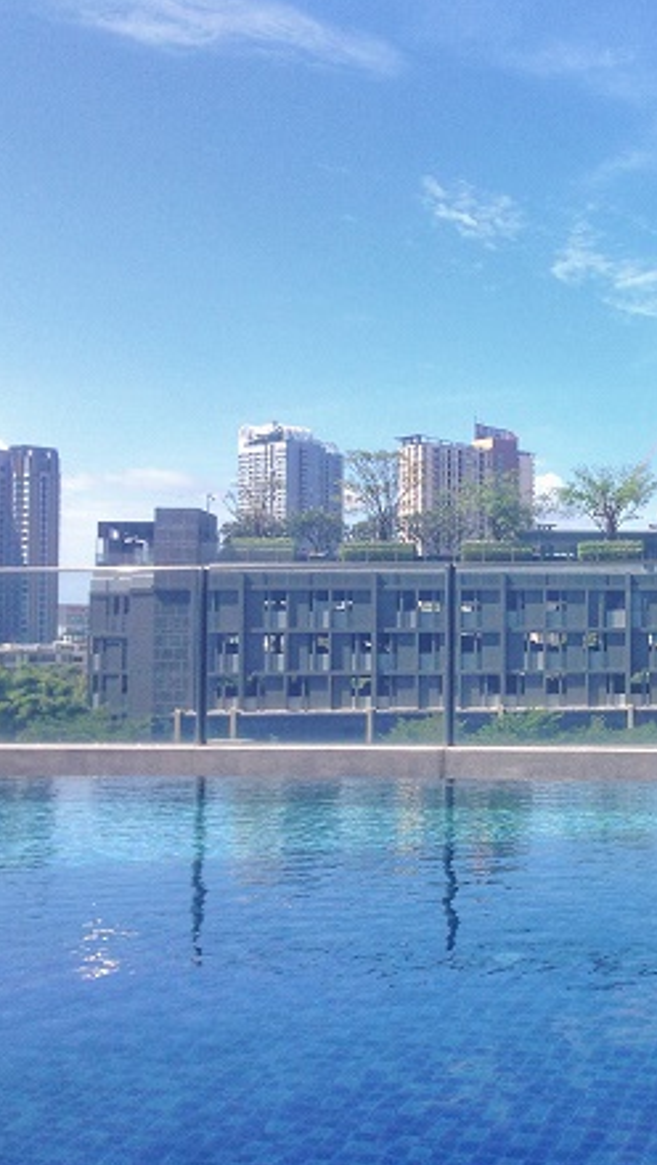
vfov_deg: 42.1
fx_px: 1515
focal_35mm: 49
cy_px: 577
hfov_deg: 23.1
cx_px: 705
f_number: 2.4
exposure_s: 1/1022
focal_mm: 4.12
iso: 50
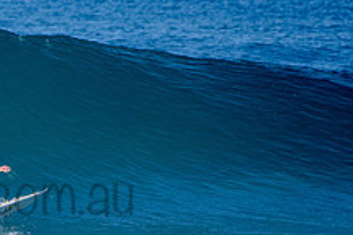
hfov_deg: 1.5
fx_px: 13178
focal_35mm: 1344
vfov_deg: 1.0
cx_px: -39
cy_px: 177
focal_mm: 500
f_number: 5.6
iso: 140
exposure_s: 1/1600
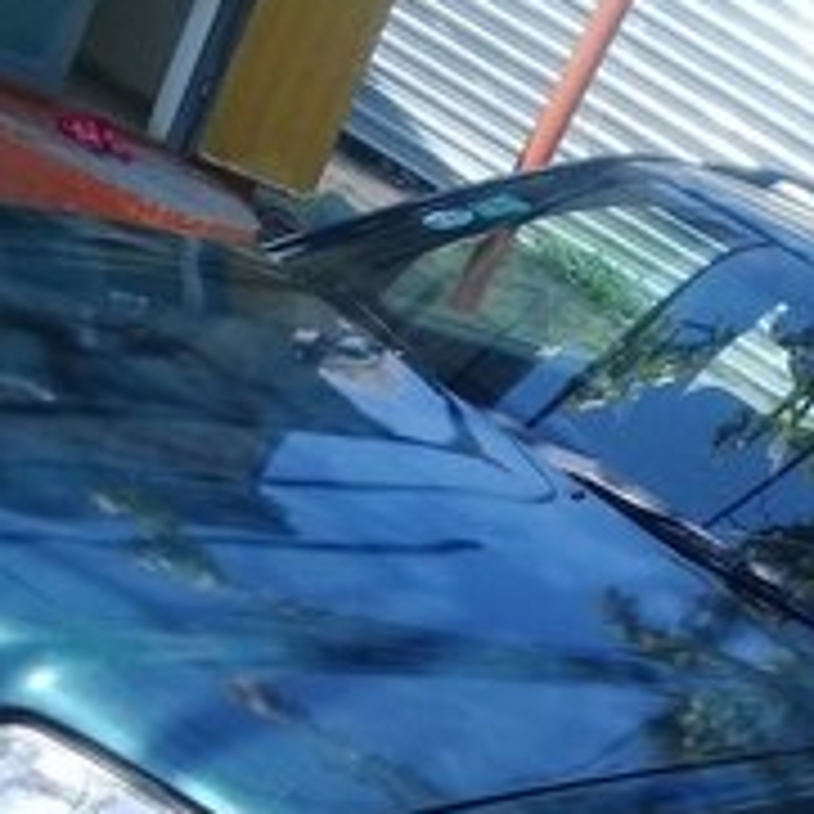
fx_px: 1995
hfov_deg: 22.7
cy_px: 1012
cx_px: 684
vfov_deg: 21.2
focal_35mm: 75
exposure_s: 1/524
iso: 50
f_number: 2.2
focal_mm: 3.3
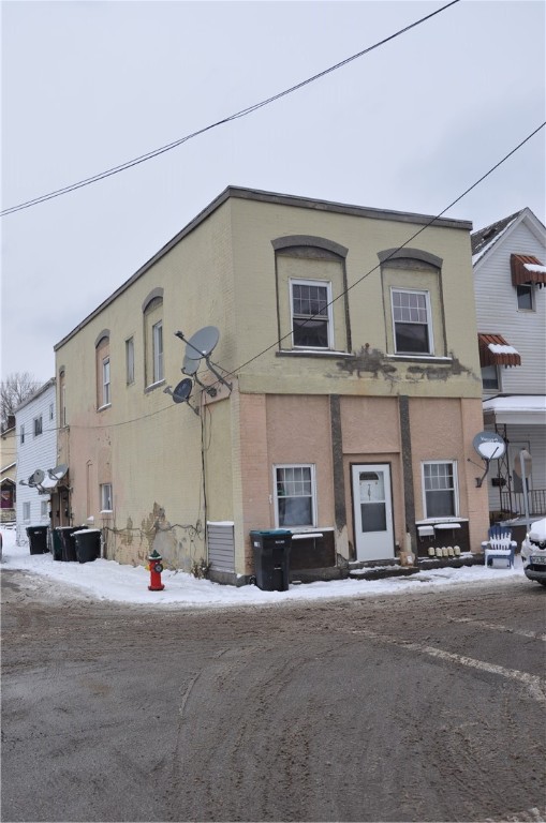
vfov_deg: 53.2
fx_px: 822
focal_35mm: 36
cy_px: 412
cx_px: 273
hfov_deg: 36.7
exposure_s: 1/250
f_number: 8
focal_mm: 24
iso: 200
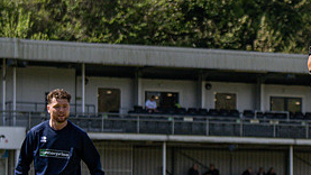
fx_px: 1897
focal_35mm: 230
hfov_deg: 9.1
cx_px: 453
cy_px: 195
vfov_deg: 5.3
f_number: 2.5
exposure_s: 1/8000
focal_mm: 47
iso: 400
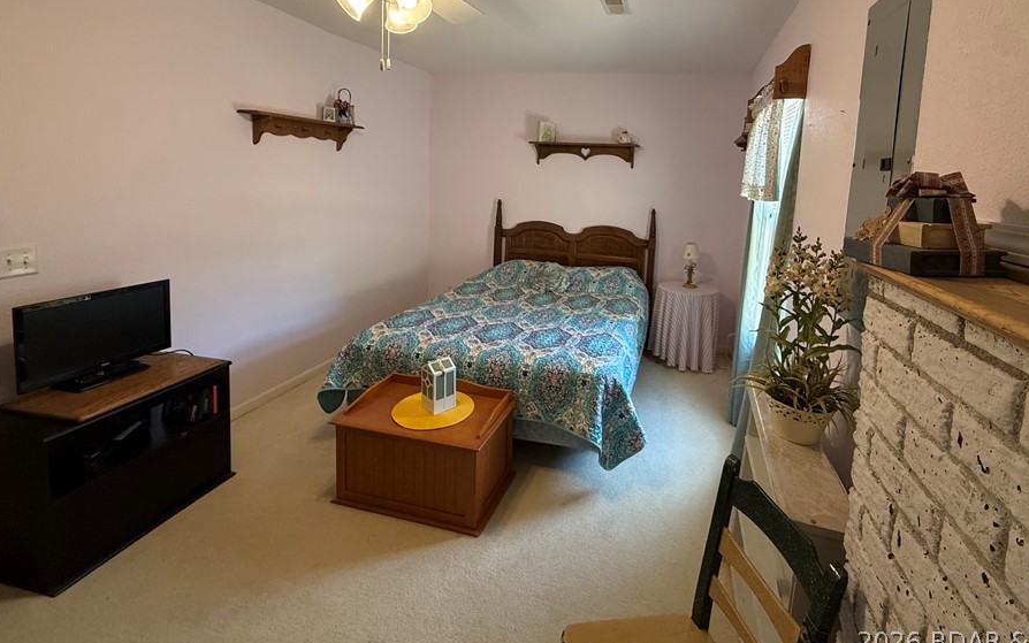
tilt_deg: -5.1
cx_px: 581
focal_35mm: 17
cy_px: 219
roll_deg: -2.3
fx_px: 477
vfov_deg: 66.3
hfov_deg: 93.8
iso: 200
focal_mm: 2.22
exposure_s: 1/120
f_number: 2.2
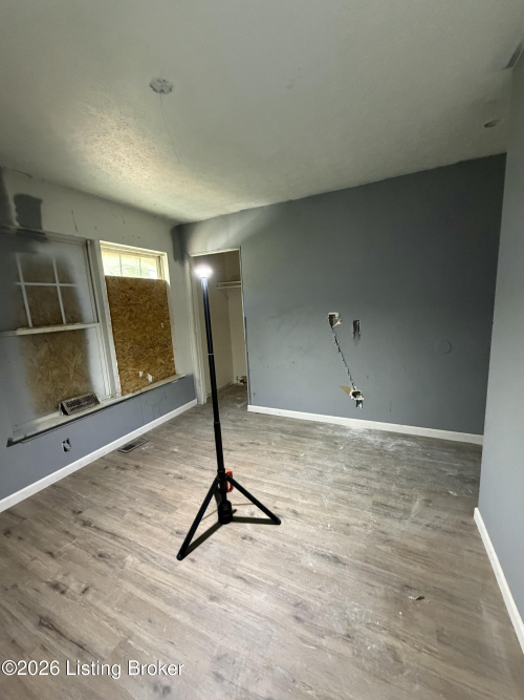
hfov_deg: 85.7
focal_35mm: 14
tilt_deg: -9.0
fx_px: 283
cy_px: 350
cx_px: 262
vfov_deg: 102.1
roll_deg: +3.0
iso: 640
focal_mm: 2.22
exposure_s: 1/60
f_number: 2.2
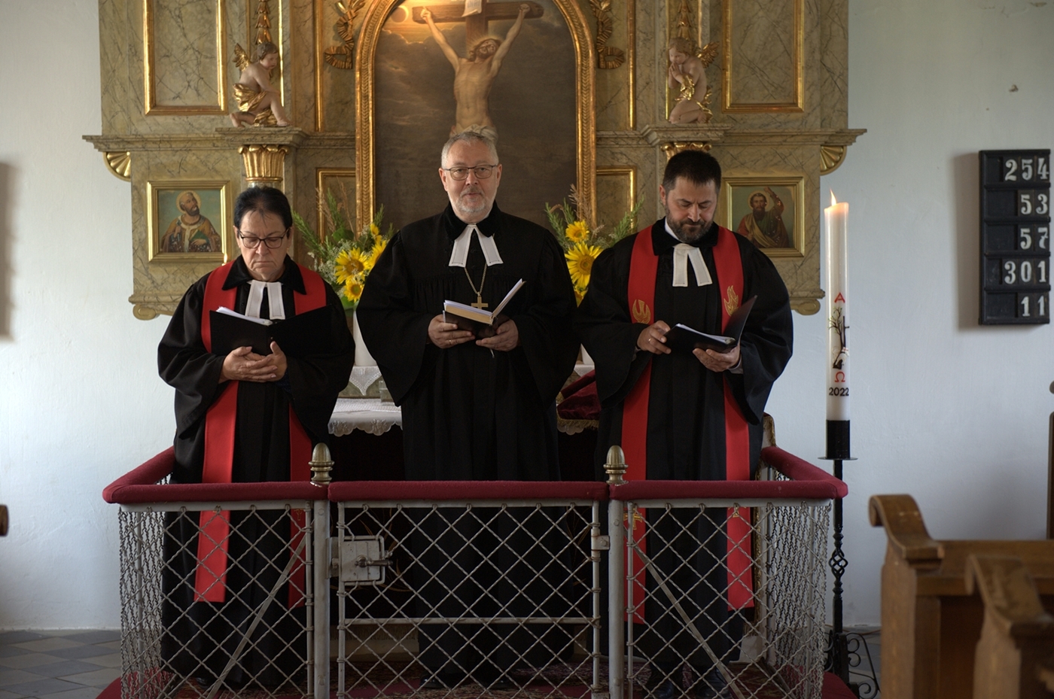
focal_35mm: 70
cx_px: 527
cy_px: 350
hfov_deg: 28.9
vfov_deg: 19.4
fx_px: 2046
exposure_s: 1/45
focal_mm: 70
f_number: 3.3
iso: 250
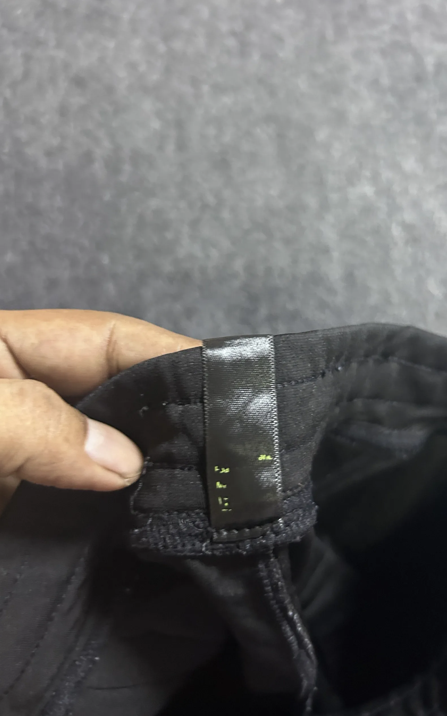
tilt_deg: -52.2
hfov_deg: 44.4
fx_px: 546
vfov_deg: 66.5
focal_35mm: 28
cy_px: 353
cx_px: 258
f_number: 1.5
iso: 500
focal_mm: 5.7
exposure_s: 1/33
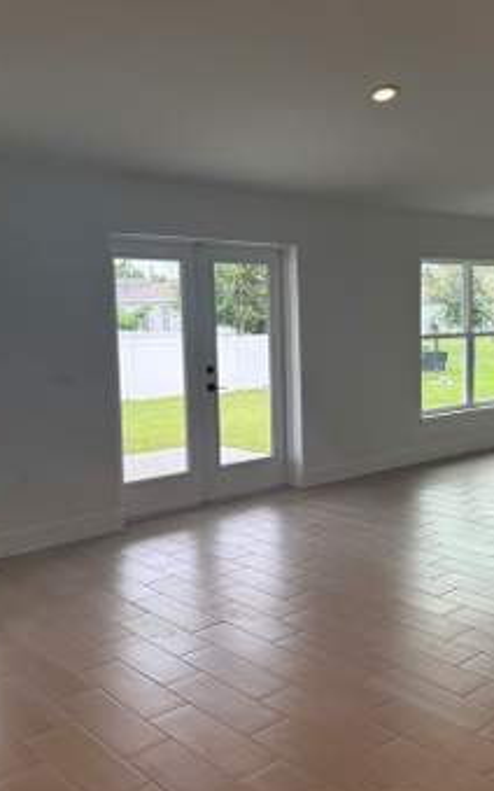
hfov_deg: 34.9
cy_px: 380
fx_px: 775
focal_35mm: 36
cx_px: 345
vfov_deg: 54.0
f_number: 1.78
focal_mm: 6.76
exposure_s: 1/539
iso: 100
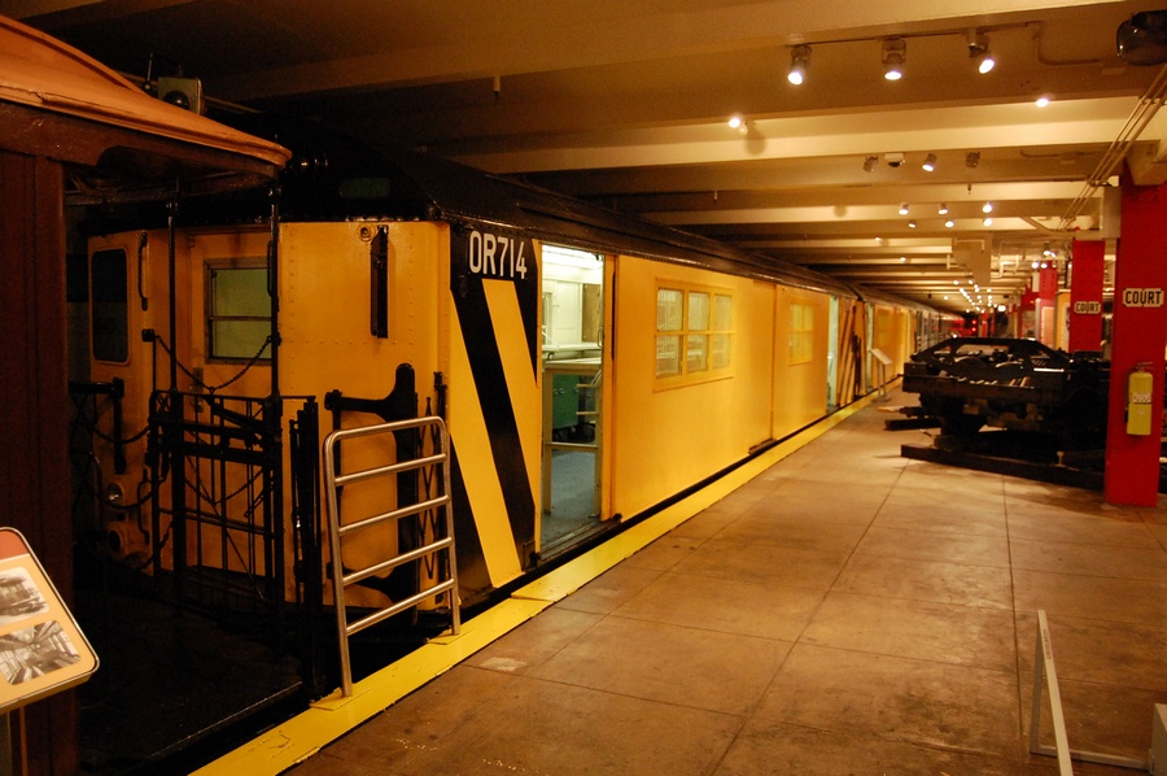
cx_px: 584
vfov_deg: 47.8
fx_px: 874
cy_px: 388
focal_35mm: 27
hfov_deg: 67.4
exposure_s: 1/50
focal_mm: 18
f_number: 3.5
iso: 1600
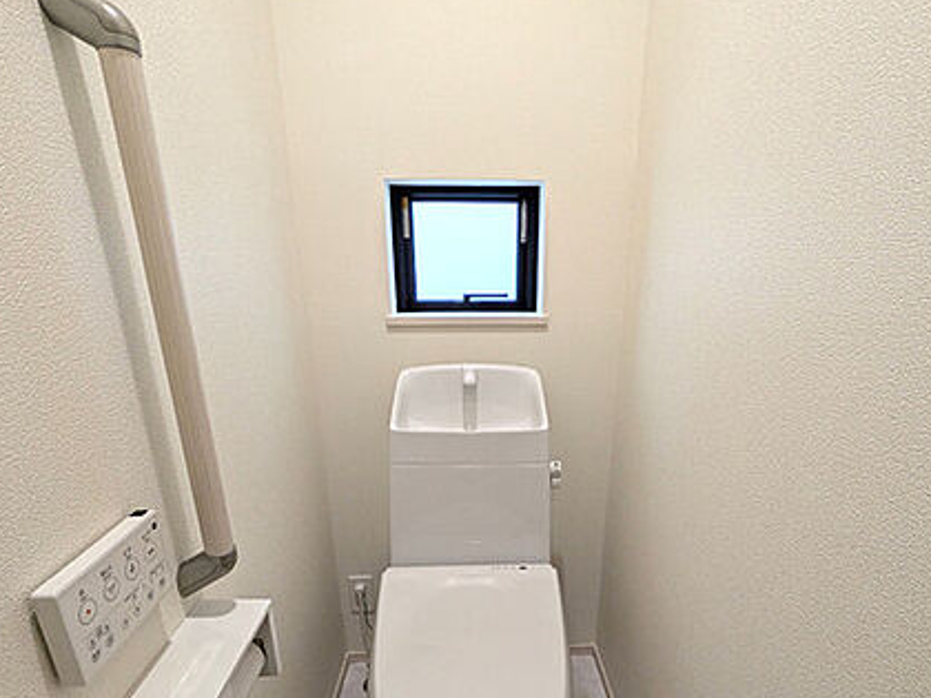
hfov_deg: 81.7
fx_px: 538
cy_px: 452
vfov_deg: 64.6
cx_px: 490
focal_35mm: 20
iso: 137
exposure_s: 1/120
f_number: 2.2
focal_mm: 1.83
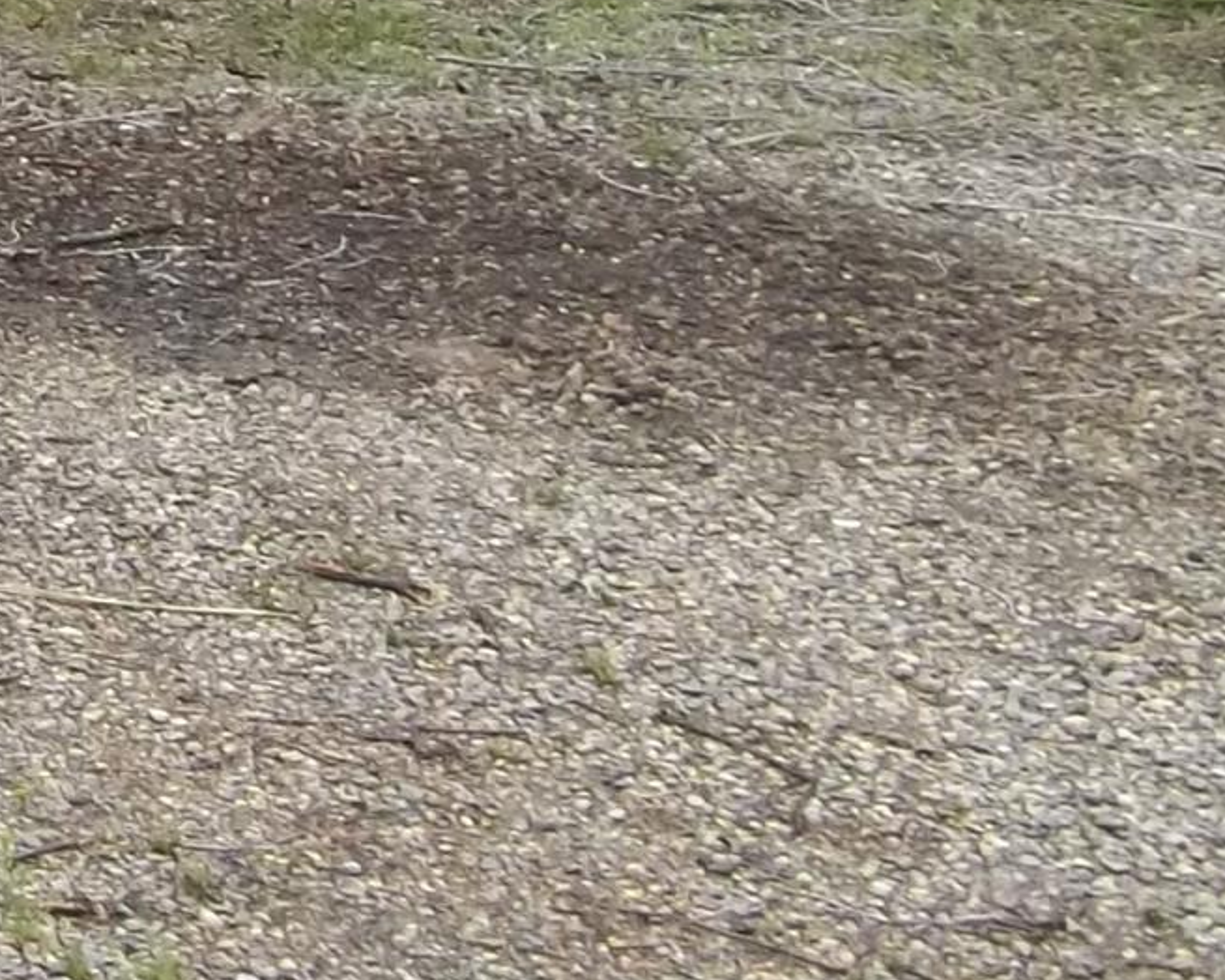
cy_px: -1066
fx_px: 5185
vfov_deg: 9.9
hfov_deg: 11.6
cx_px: -1517
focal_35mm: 143
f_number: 8.8
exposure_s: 1/100
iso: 64
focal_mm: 5.7
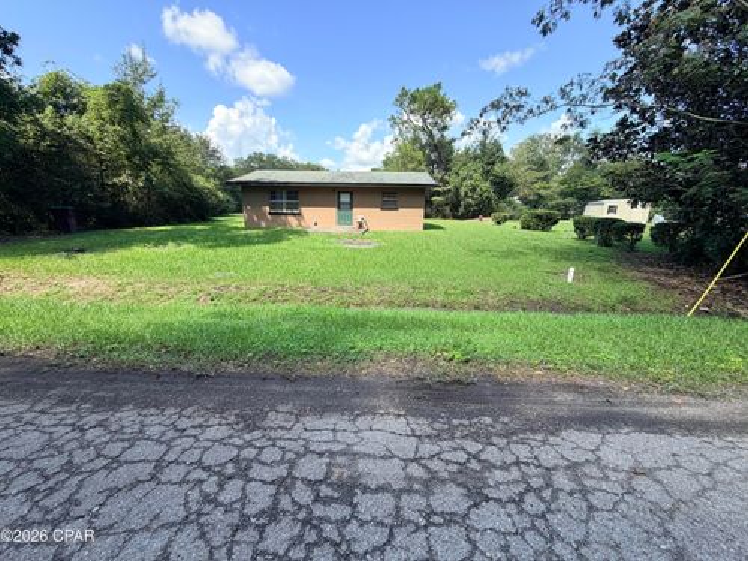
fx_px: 303
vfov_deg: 85.7
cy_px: 280
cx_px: 374
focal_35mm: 14
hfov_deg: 102.1
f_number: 2.2
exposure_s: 1/502
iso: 50
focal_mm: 2.22
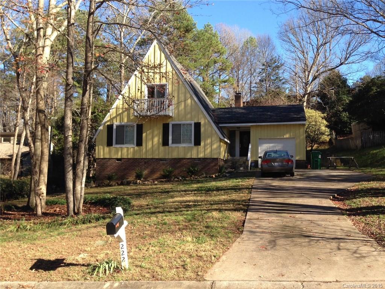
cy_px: 144
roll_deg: -1.1
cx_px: 192
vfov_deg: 42.9
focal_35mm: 33
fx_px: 367
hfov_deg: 55.4
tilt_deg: +5.8
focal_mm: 4.12
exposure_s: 1/396
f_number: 2.4
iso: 50
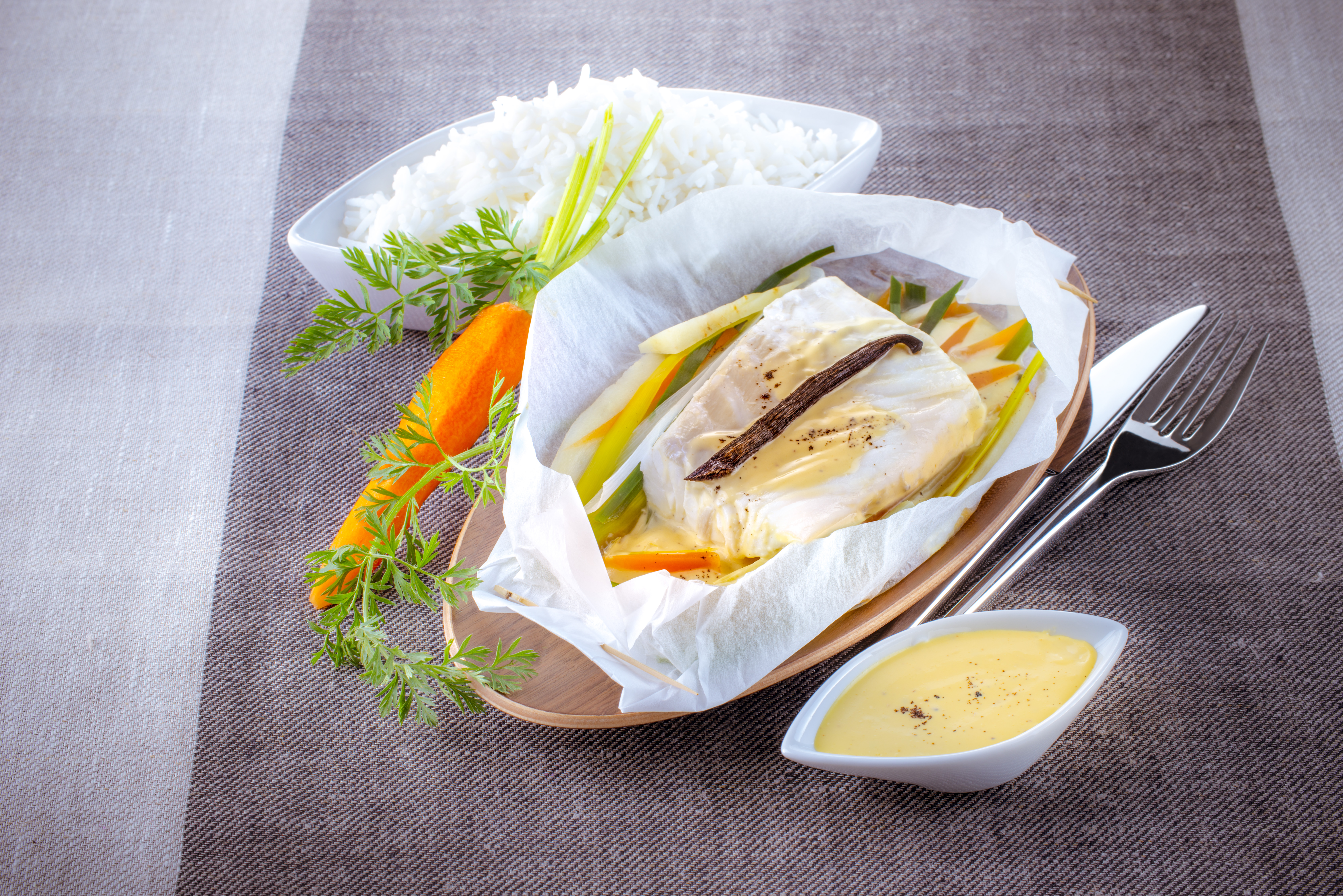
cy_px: 448
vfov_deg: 15.2
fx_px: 3358
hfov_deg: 22.6
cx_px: 672
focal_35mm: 90
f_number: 16
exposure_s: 1/100
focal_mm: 90
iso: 100
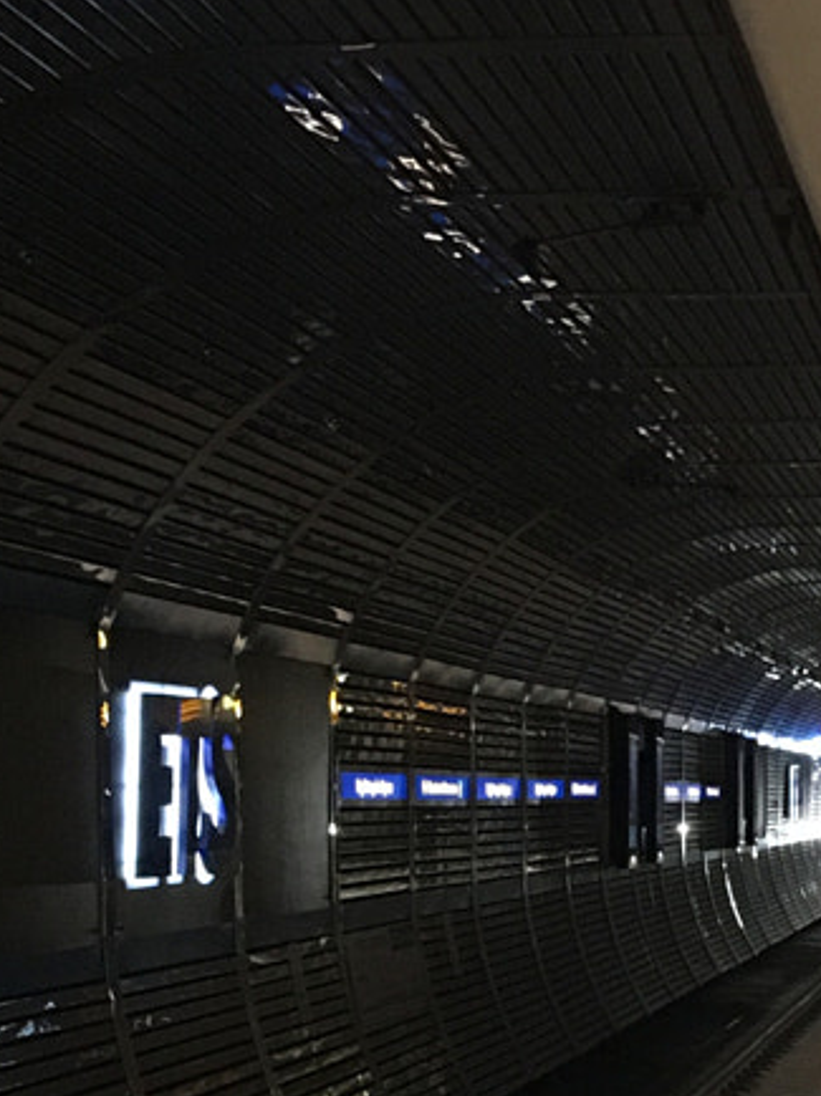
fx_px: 3387
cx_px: 791
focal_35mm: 107
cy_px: 1104
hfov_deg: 13.7
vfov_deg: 17.9
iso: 100
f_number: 2.2
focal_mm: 4.15
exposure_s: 1/15
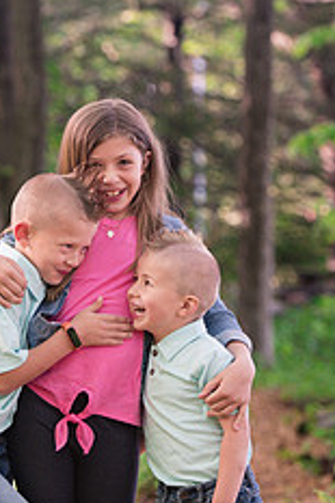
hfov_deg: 6.8
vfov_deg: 10.1
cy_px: 225
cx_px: 84
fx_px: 2838
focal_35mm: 203
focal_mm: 105
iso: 640
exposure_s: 1/160
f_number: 3.5
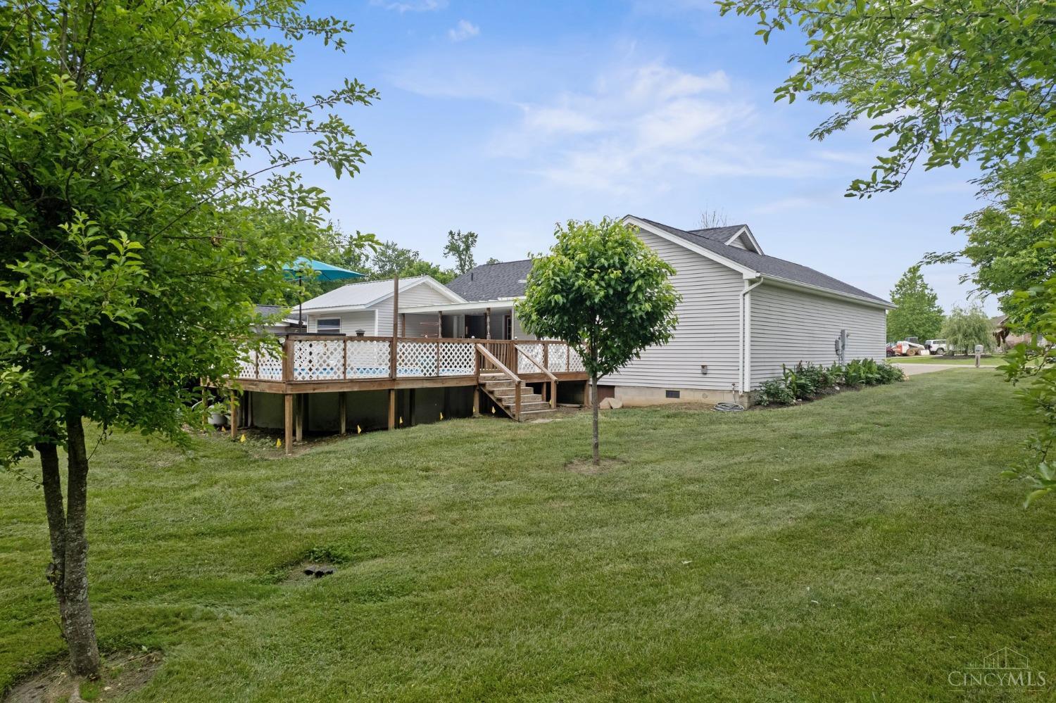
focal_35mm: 22
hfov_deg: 78.6
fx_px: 645
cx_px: 528
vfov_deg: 57.2
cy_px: 352
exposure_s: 1/1250
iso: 100
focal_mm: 8.38
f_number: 2.8
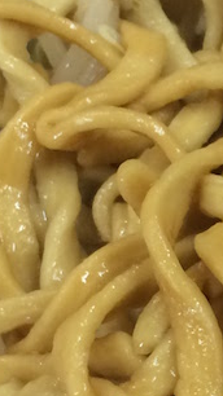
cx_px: 414
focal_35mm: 128
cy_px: 268
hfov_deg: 9.0
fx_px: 1346
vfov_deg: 16.7
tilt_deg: -60.8
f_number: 2.2
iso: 100
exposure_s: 1/33
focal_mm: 4.15
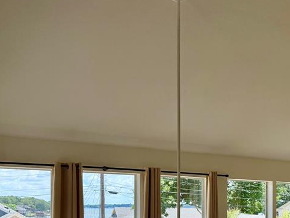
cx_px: 233
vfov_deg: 27.1
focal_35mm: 51
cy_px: 214
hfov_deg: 36.2
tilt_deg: -2.2
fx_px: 427
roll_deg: +0.2
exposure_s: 1/1727
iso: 80
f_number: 1.78
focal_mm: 6.76
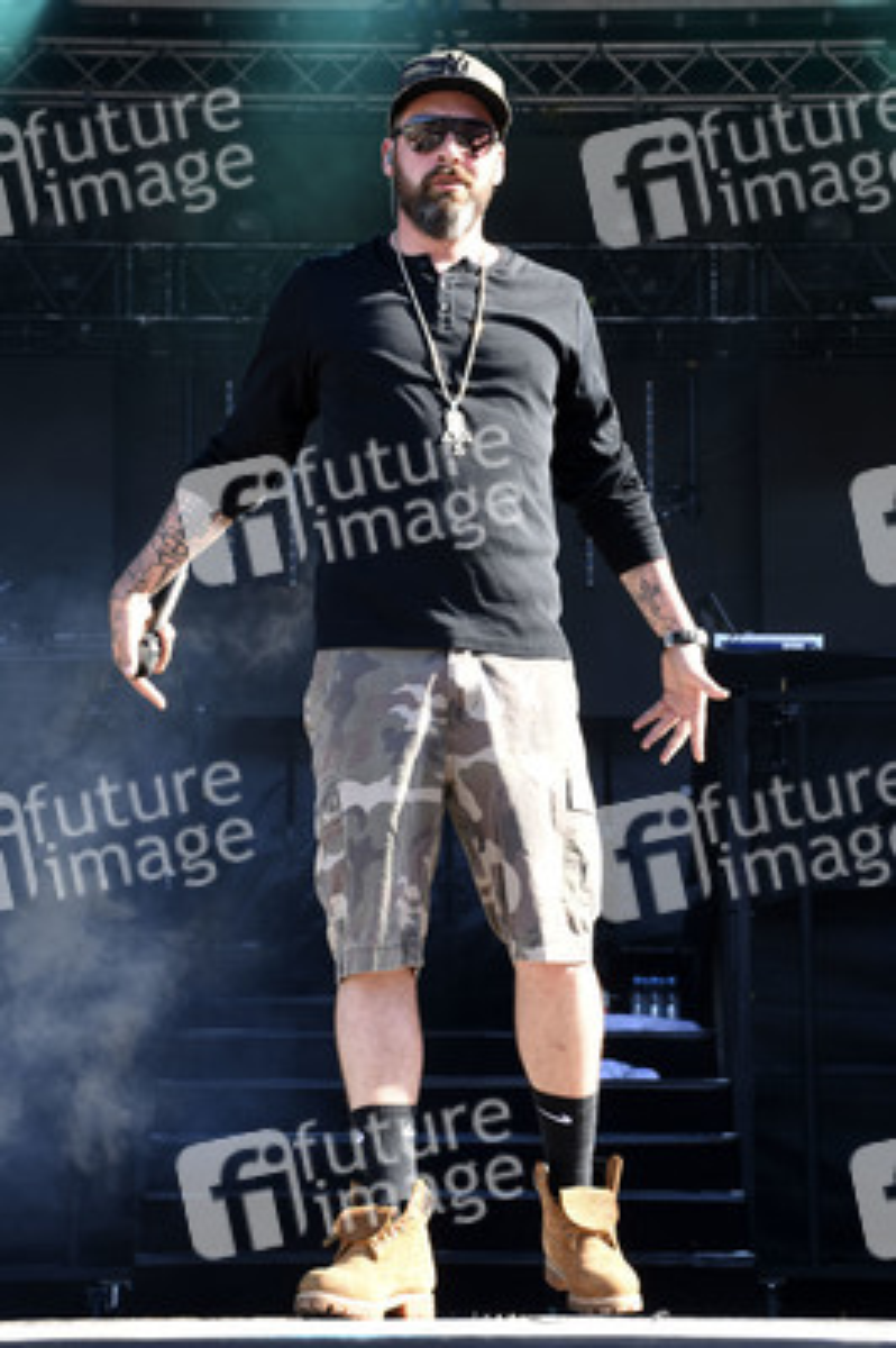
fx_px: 3366
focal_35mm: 90
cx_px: 448
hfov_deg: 15.2
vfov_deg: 22.6
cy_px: 674
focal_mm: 60
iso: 400
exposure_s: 1/100
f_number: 10
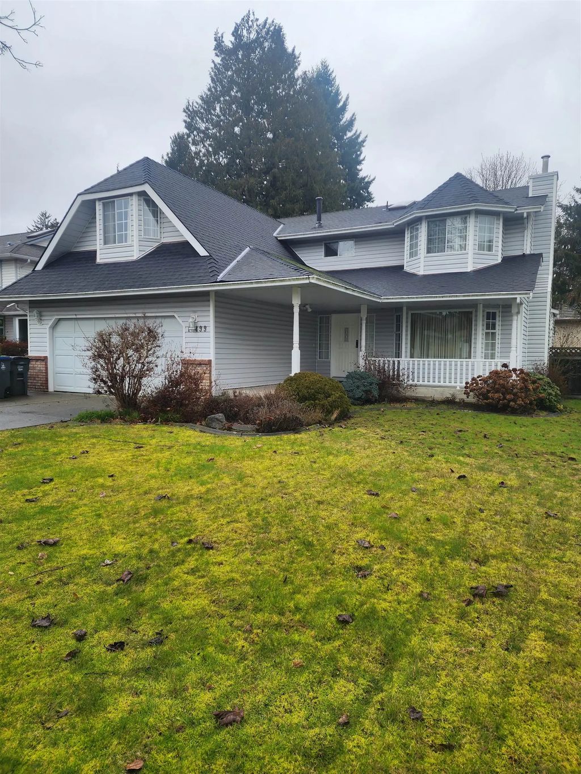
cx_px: 290
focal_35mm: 23
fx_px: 515
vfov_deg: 73.9
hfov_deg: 58.9
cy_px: 387
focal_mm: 6.4
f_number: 1.8
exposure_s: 1/294
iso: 12
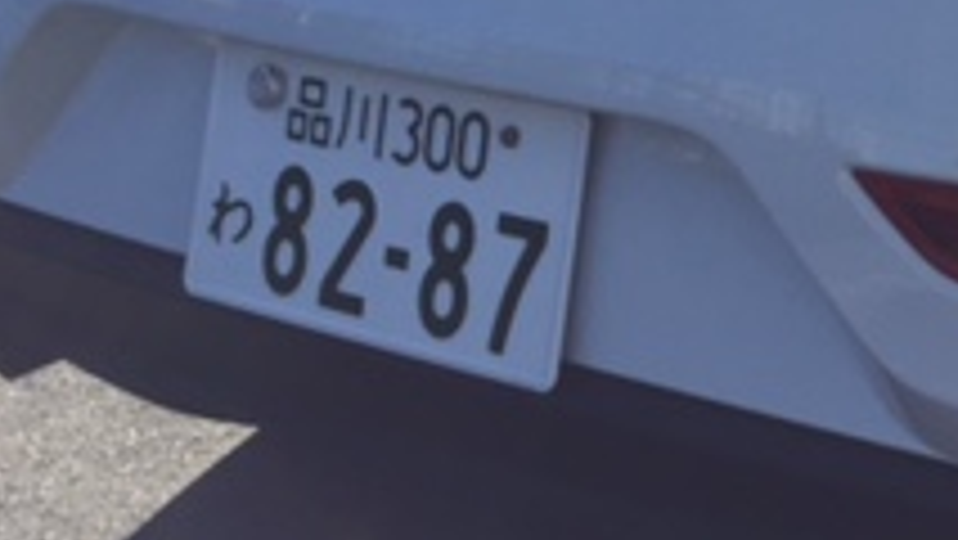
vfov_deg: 12.2
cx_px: 1214
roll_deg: +0.0
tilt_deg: -9.5
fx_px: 2414
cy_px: -230
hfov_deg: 20.6
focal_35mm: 95
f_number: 2.2
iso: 32
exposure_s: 1/1199
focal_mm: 4.15
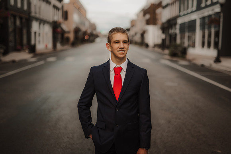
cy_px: 77
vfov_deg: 27.0
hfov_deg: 39.6
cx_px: 116
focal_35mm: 50
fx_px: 321
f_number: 1.4
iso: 100
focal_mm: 50
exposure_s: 1/320
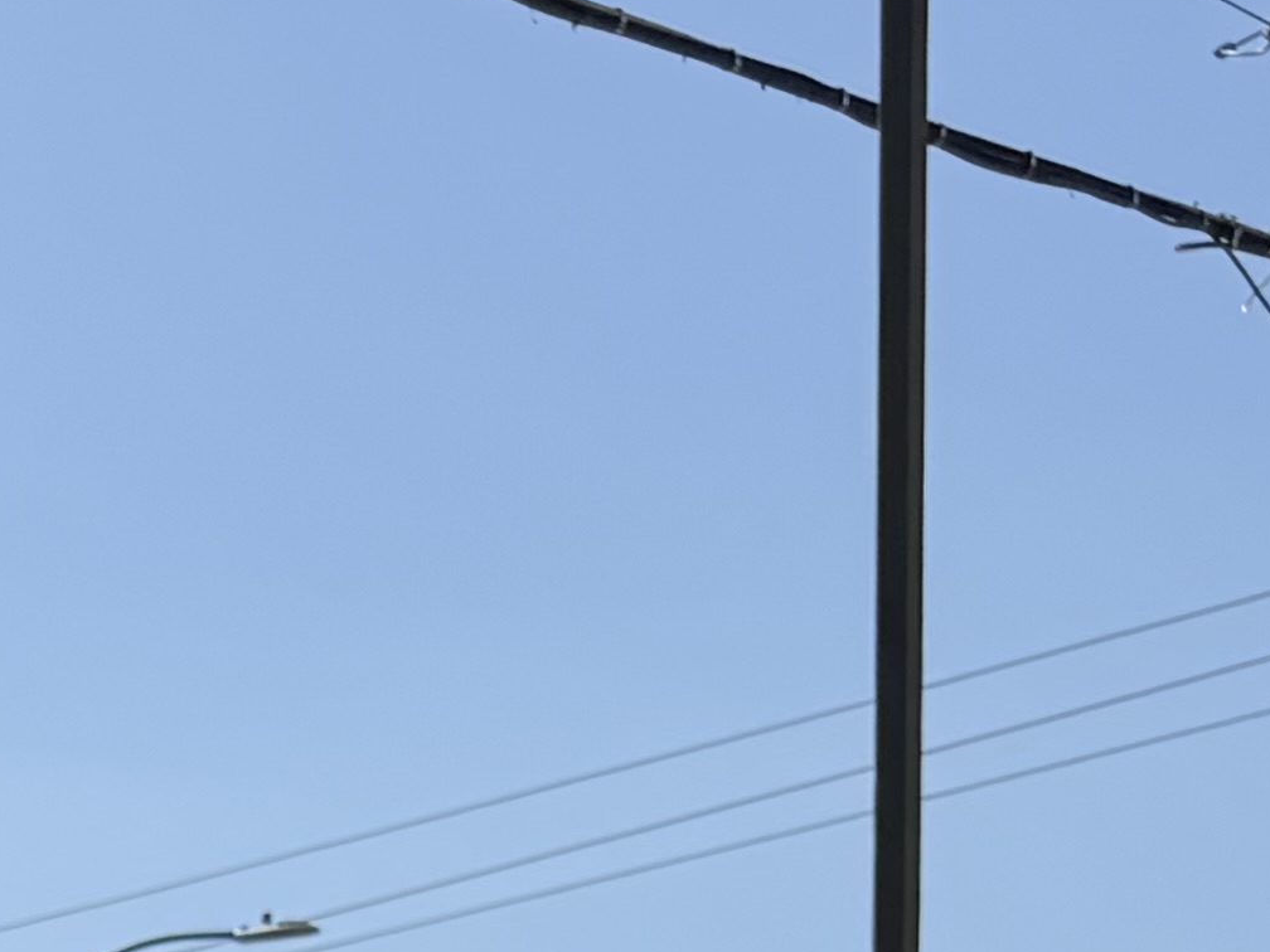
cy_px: 2417
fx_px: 4990
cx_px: -629
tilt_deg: -3.4
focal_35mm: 136
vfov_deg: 9.5
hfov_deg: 13.7
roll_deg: +1.5
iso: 80
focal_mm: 6.76
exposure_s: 1/6711
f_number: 1.78
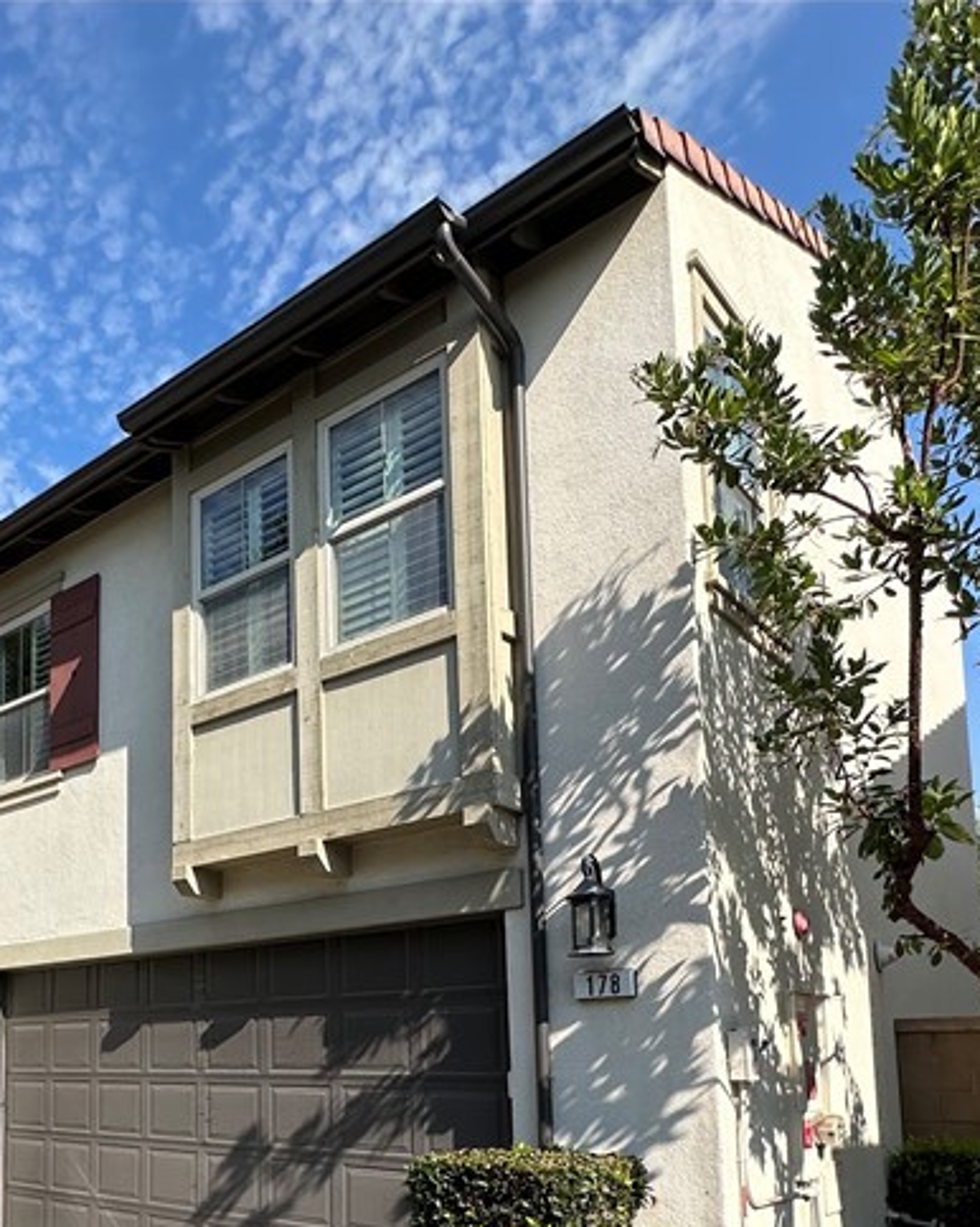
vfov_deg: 56.3
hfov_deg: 46.2
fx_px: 1052
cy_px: 973
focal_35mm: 29
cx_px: 140
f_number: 2.2
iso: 50
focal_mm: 2.22
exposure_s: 1/2398
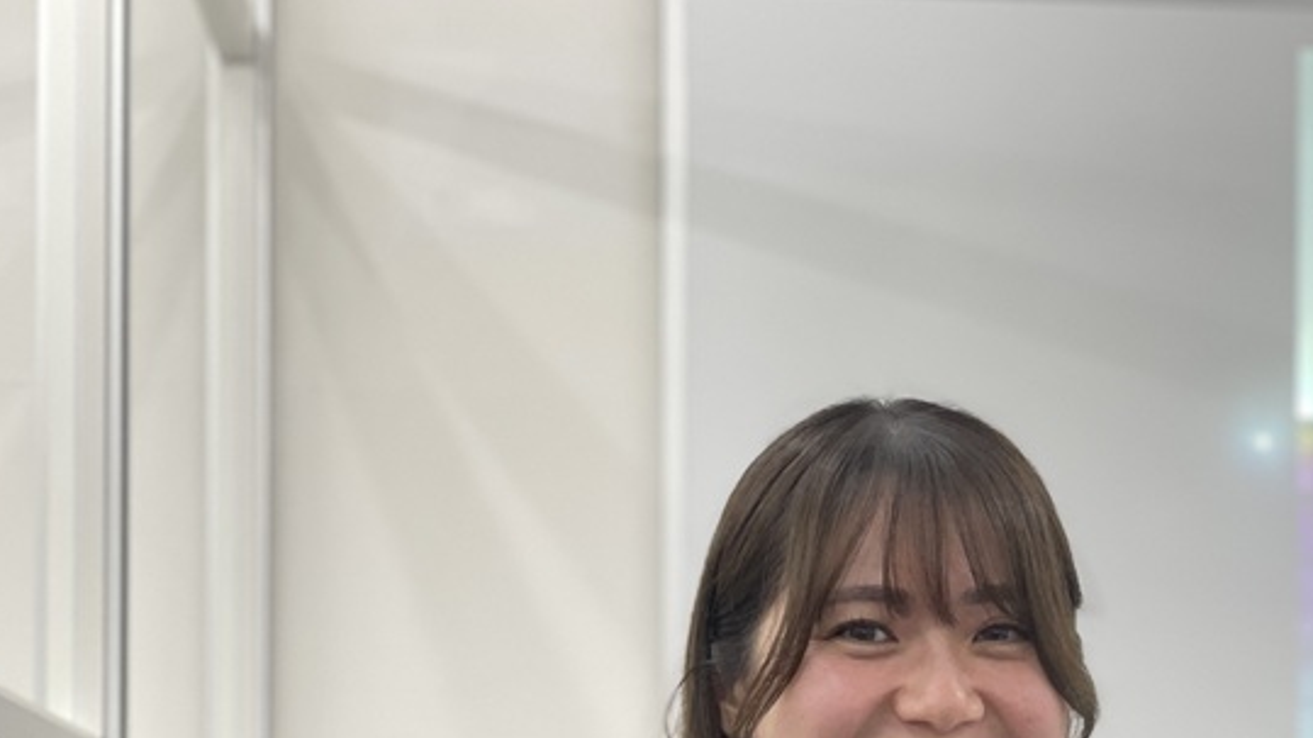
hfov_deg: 19.9
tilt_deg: +3.0
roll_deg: +0.0
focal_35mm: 106
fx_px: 3690
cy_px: 870
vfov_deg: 11.2
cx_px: 1077
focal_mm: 6
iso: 64
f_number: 2
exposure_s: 1/100
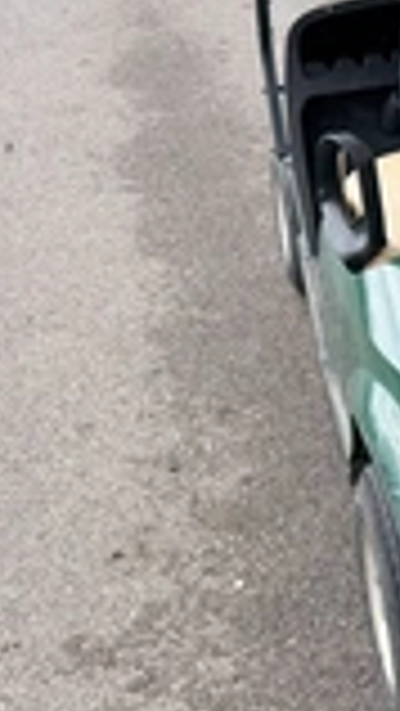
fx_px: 1243
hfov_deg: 16.1
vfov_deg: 31.0
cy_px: 135
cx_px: 670
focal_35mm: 66
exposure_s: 1/1361
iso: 80
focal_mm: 6.76
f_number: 1.78
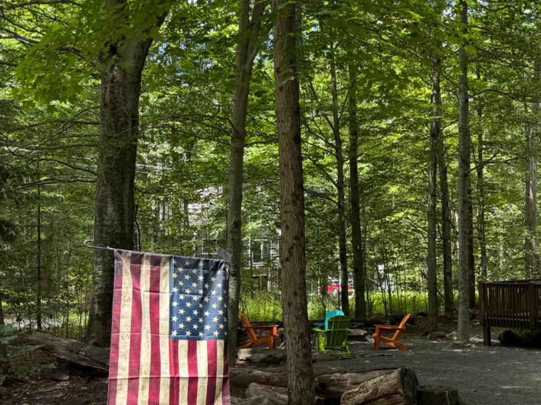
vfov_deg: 31.4
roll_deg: +0.6
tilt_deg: +0.4
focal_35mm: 46
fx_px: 719
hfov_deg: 38.1
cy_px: 235
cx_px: 501
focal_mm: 6.76
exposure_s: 1/399
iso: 80
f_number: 1.78
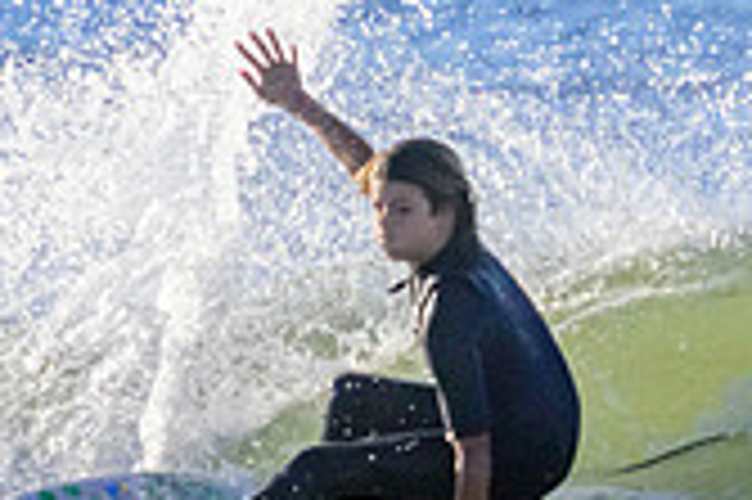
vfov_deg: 0.4
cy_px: 340
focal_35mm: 3817
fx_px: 79653
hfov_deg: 0.5
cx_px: 595
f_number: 11
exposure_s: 1/2000
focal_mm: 800
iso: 1000
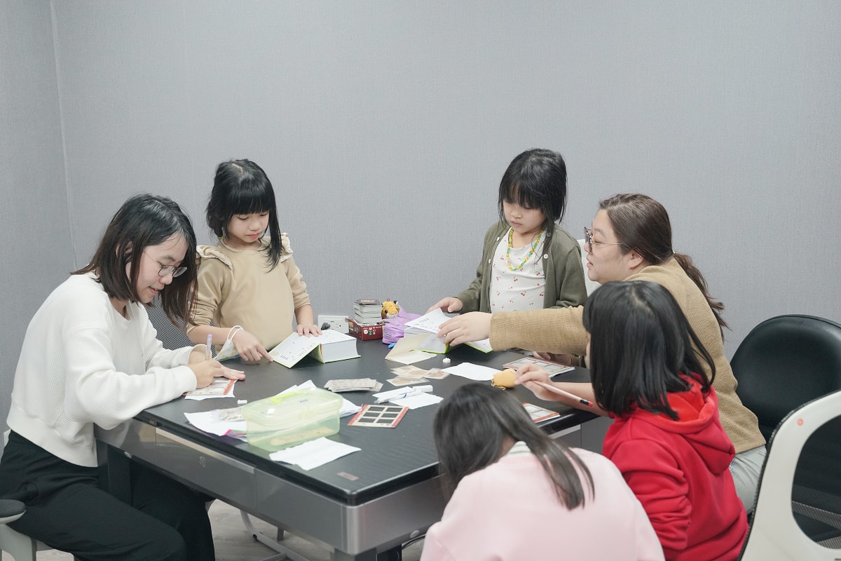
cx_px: 420
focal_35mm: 46
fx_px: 1075
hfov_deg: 42.7
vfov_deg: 29.2
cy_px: 280
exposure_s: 1/160
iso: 2000
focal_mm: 46
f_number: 4
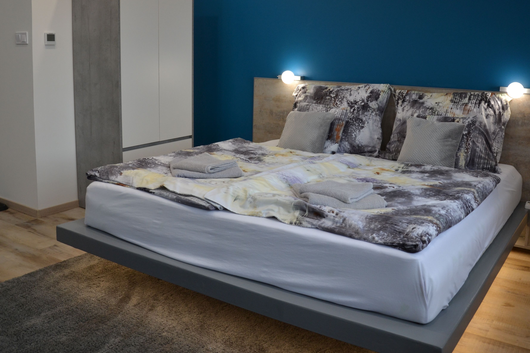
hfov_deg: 54.4
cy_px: 125
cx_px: 265
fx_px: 515
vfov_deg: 37.5
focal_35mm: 35
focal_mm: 18
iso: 400
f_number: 4
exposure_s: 1/60
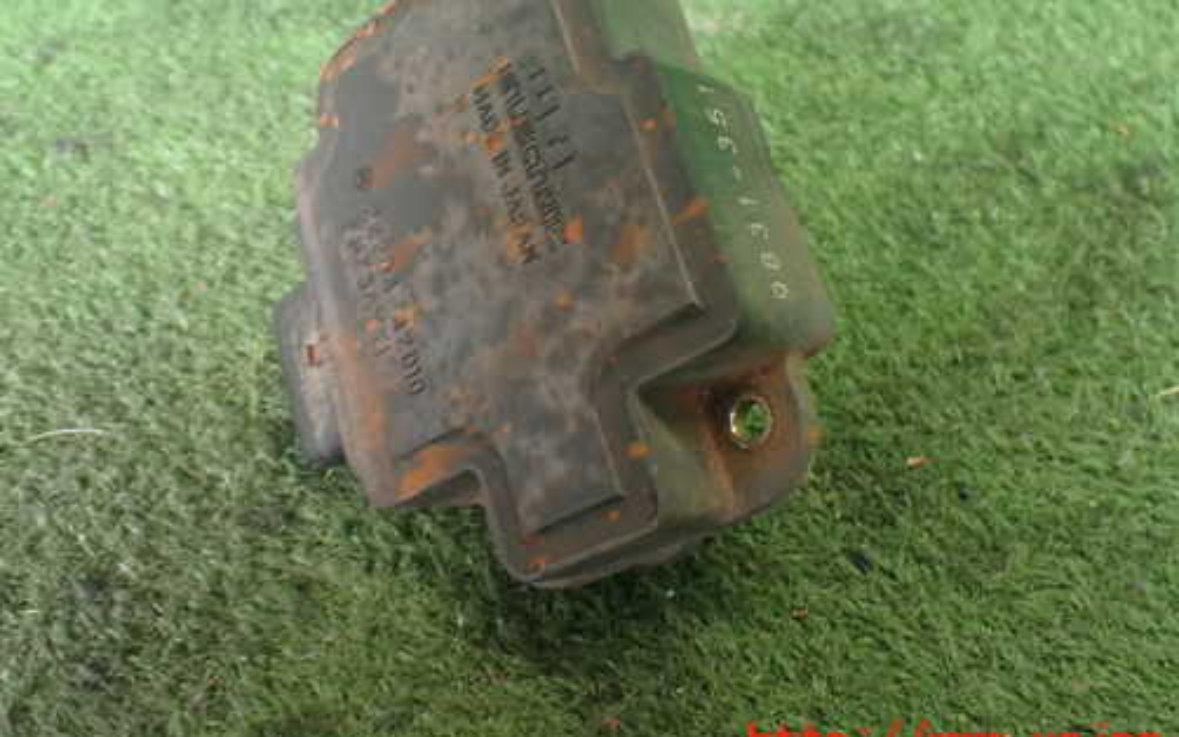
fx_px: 1221
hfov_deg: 51.5
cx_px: 573
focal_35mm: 38
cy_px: 246
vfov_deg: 33.3
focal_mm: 5.4
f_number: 2.3
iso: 800
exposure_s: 1/100
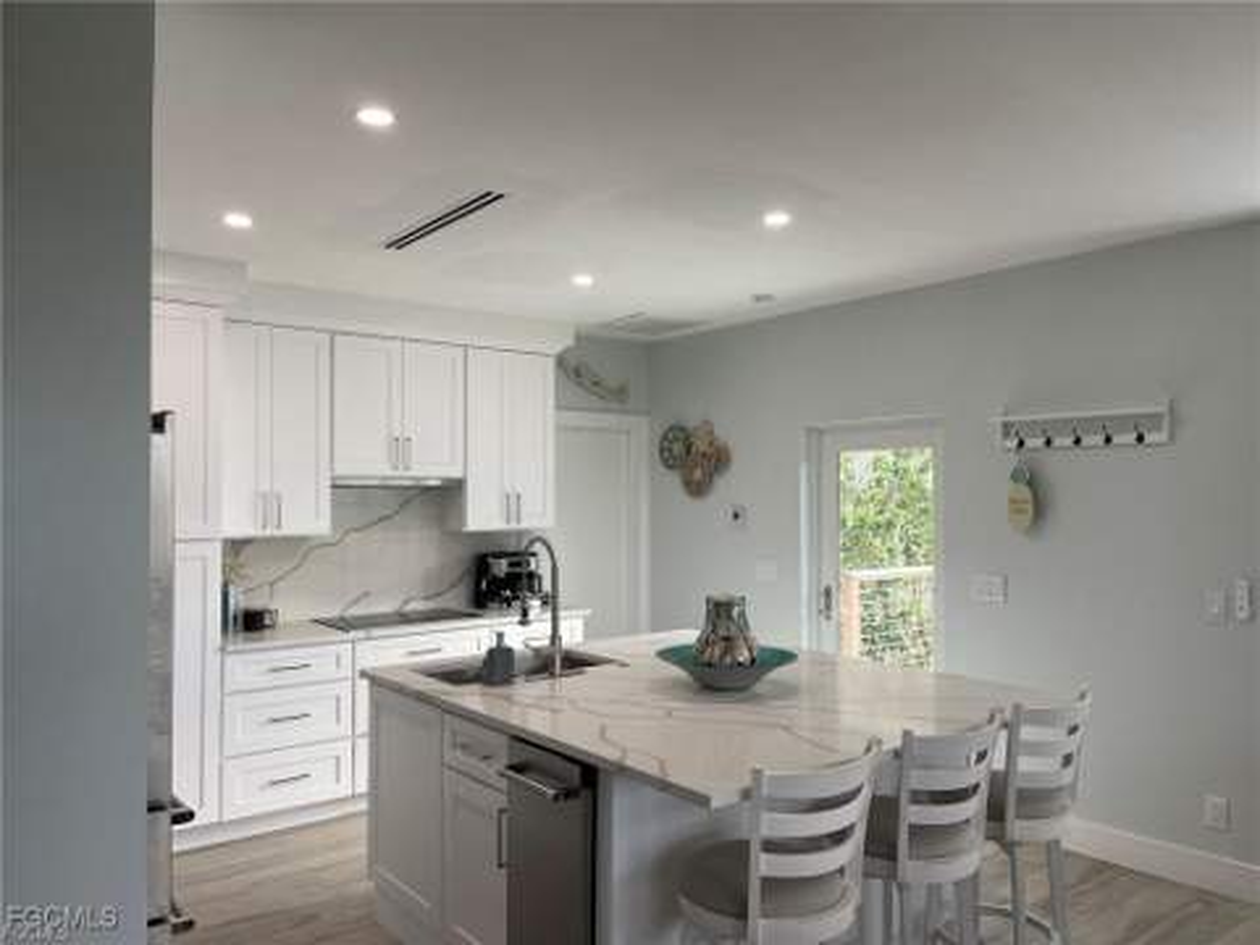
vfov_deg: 54.9
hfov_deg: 69.4
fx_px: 910
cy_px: 472
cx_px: 630
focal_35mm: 25
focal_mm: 5.1
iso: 40
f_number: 1.6
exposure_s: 1/120
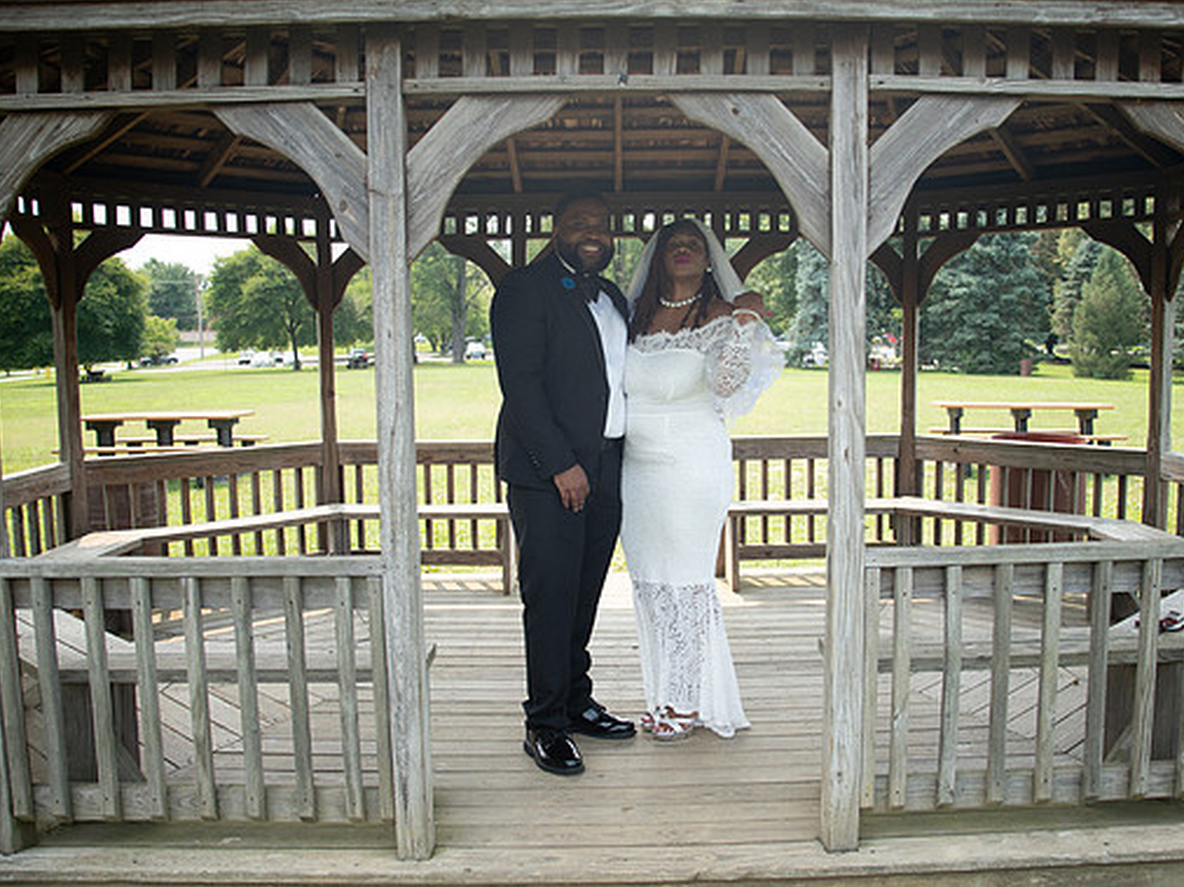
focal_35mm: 32
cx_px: 662
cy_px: 451
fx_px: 1094
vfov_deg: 44.1
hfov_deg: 56.7
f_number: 3.7
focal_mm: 28
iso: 800
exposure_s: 1/1600
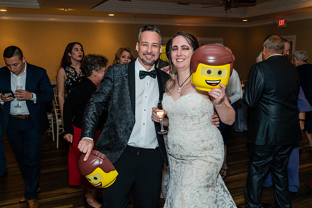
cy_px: 104
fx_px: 303
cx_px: 156
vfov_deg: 37.9
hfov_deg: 54.4
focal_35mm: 35
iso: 800
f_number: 4.5
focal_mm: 35
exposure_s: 1/60
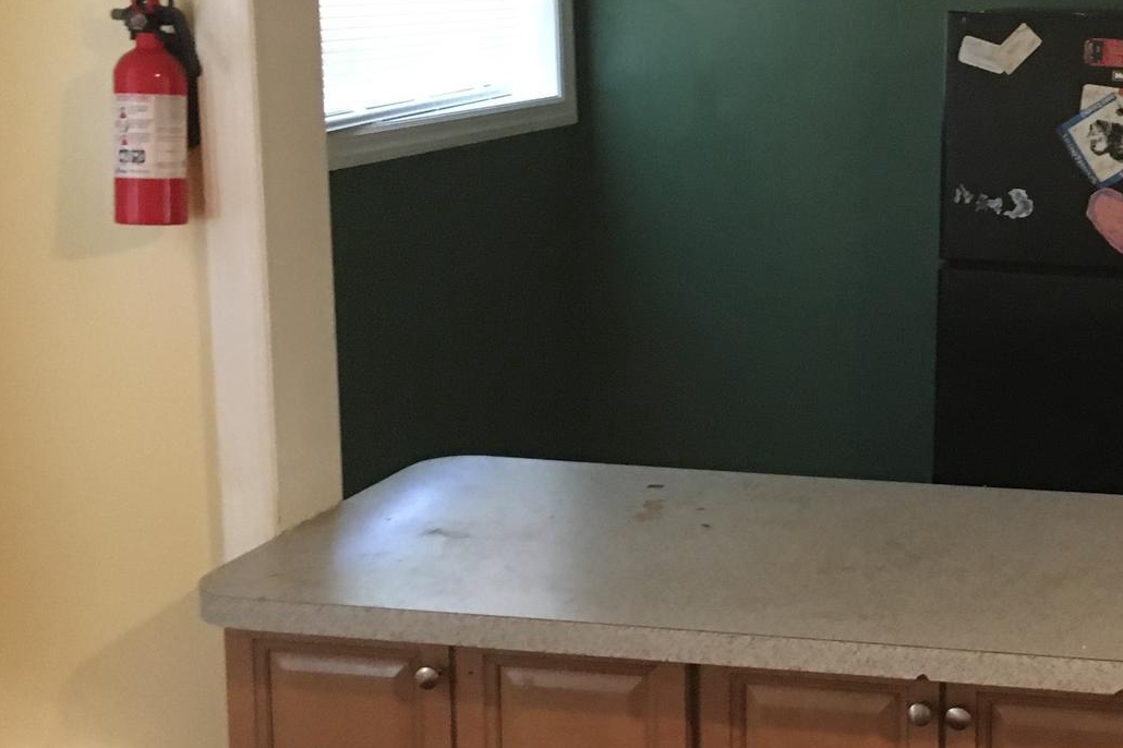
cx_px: 1027
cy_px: 300
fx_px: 1871
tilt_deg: -9.1
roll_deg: -1.5
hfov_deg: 31.7
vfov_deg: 22.6
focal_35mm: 60
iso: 250
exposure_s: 1/15
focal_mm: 4.15
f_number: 2.2
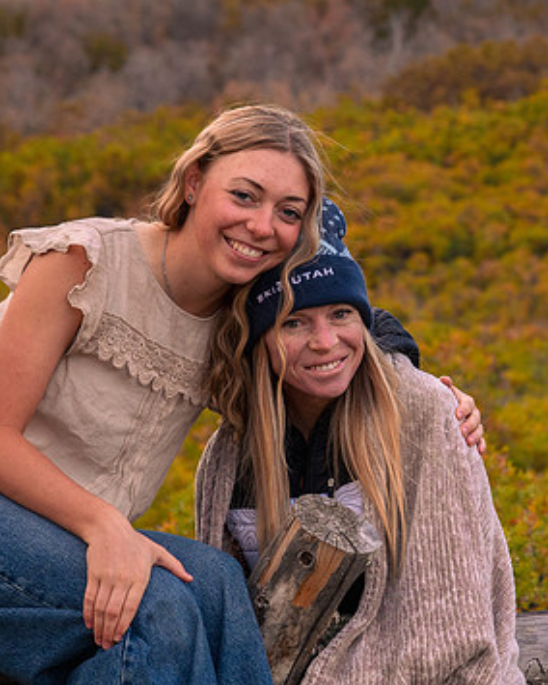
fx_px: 4278
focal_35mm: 211
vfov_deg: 9.2
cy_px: 328
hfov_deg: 7.3
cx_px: 416
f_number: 5.6
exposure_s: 1/500
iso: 1250
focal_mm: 85
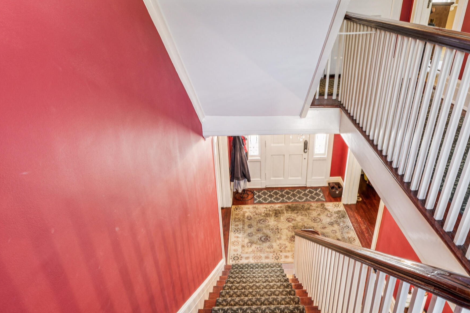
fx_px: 313
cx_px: 259
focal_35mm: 24
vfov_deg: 53.1
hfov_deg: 73.5
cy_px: 169
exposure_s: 1/1.25
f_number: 13
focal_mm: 14
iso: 400
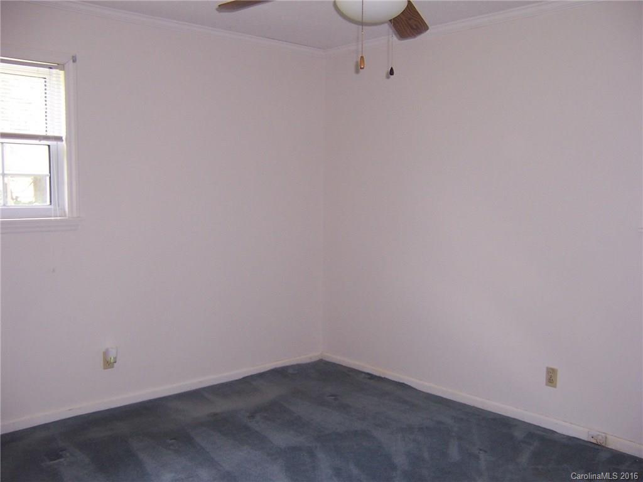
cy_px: 241
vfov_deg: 42.9
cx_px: 322
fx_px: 613
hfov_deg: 55.4
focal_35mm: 33
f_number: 2.8
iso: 140
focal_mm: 5.5
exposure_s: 1/60
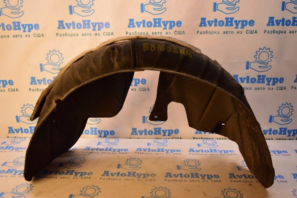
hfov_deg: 62.0
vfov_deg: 43.5
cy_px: 99
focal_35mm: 30
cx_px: 148
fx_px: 247
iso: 1600
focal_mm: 20
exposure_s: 1/500
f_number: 4
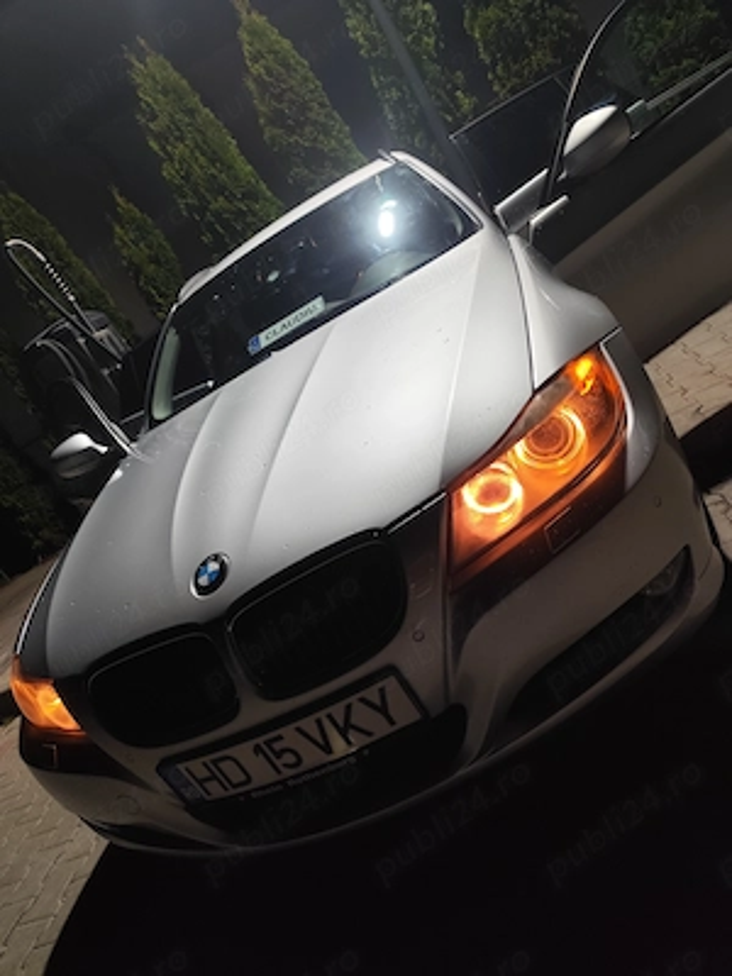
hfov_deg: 58.9
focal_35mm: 23
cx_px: 366
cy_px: 488
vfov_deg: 73.9
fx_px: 648
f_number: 1.65
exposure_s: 1/50
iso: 500
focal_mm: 6.19
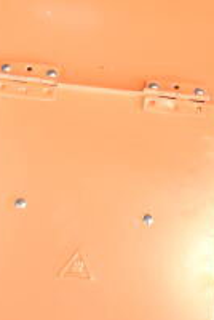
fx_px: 1217
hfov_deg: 10.0
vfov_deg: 13.7
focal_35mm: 137
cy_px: -218
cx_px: 131
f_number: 3.5
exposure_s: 1/50
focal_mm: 20
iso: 1600
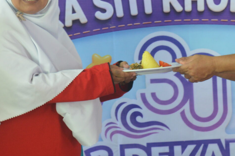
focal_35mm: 182
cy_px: 65
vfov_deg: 7.5
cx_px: 170
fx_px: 1189
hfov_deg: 11.3
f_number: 5
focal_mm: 45
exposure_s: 1/40
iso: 400
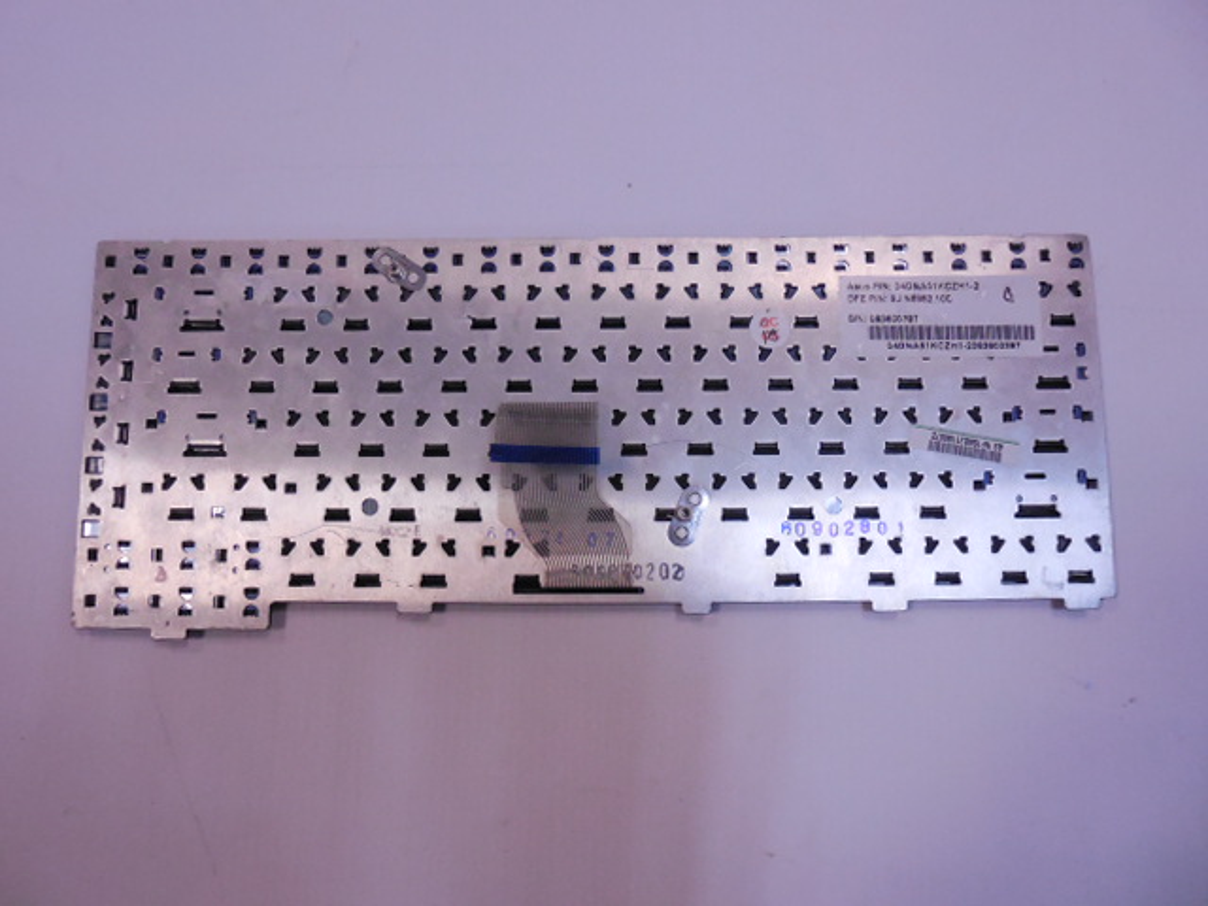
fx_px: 907
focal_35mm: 26
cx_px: 604
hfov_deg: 67.3
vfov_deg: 53.1
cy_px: 453
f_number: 3.5
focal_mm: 4.6
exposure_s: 1/200
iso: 800
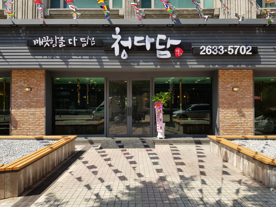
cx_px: 138
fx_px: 207
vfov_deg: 53.1
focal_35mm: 26
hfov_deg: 67.3
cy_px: 104
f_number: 1.7
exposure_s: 1/1308
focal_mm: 4.2
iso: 40
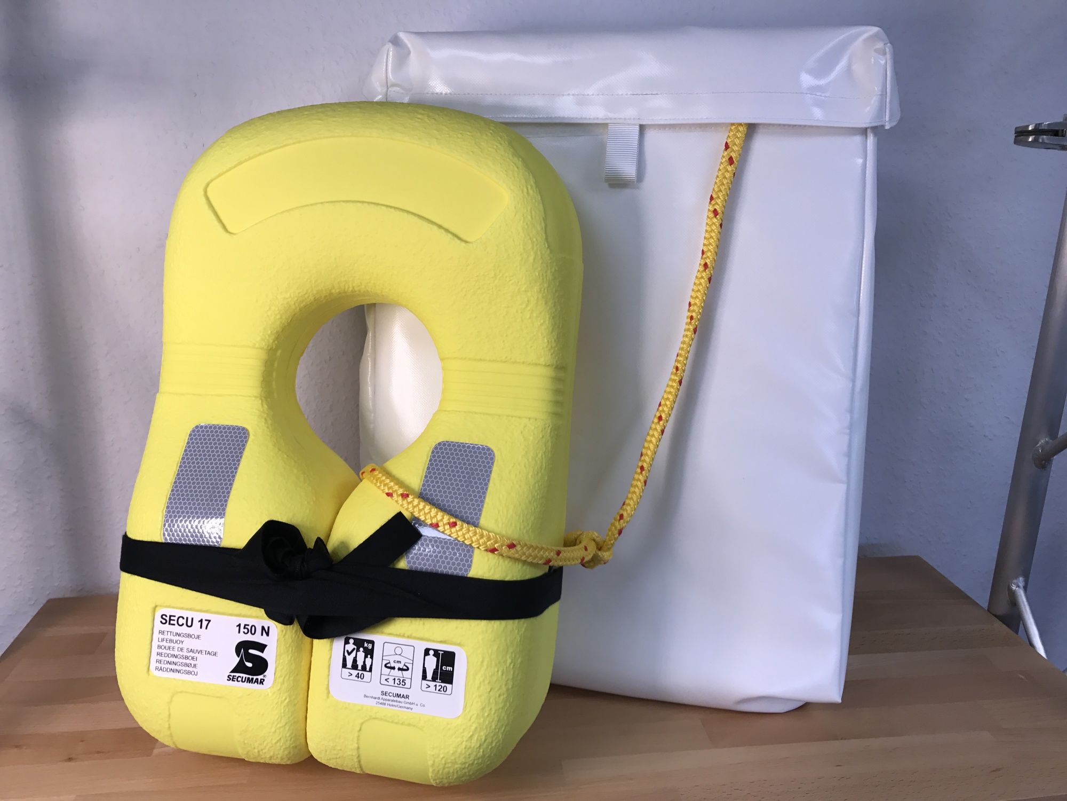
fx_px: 863
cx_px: 534
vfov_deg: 49.7
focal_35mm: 28
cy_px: 400
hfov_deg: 63.4
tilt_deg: -16.1
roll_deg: -0.8
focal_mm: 3.99
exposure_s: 1/173
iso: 20
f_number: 1.8
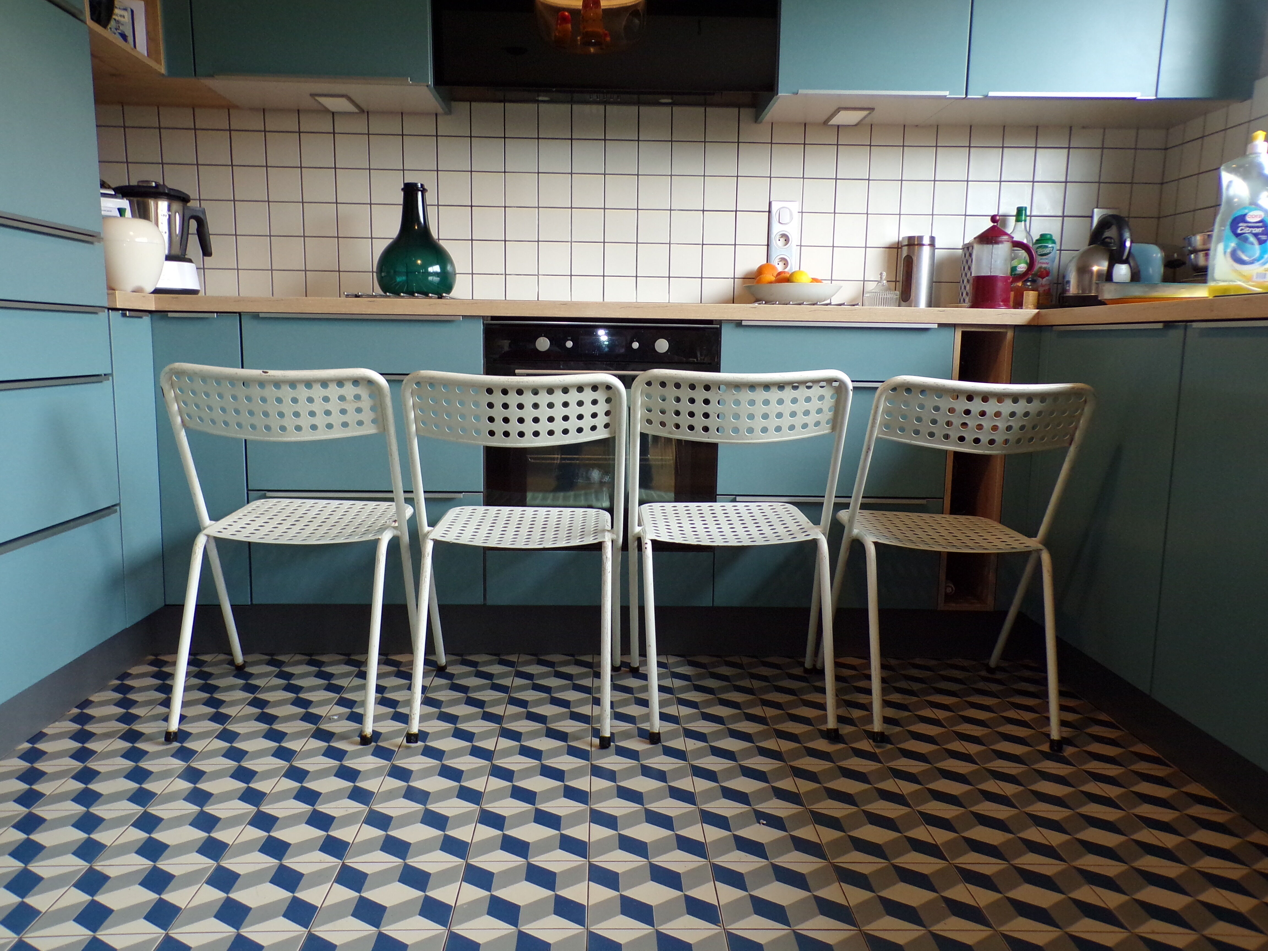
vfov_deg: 49.7
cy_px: 476
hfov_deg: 63.4
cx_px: 634
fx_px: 1026
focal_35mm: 28
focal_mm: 5
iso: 200
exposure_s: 1/34
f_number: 3.1
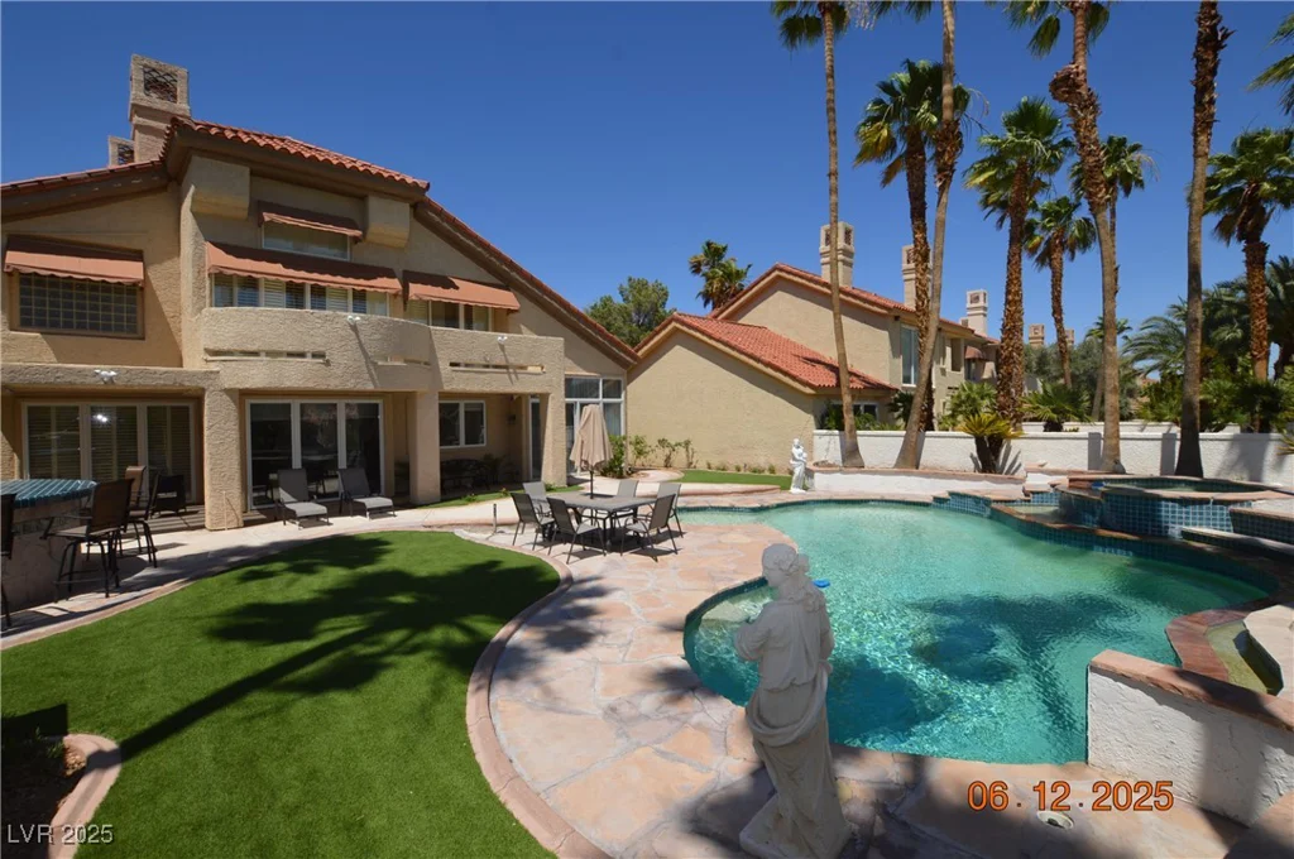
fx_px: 538
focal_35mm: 15
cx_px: 647
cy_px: 430
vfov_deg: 77.2
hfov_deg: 100.5
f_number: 11
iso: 100
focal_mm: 10
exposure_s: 1/200
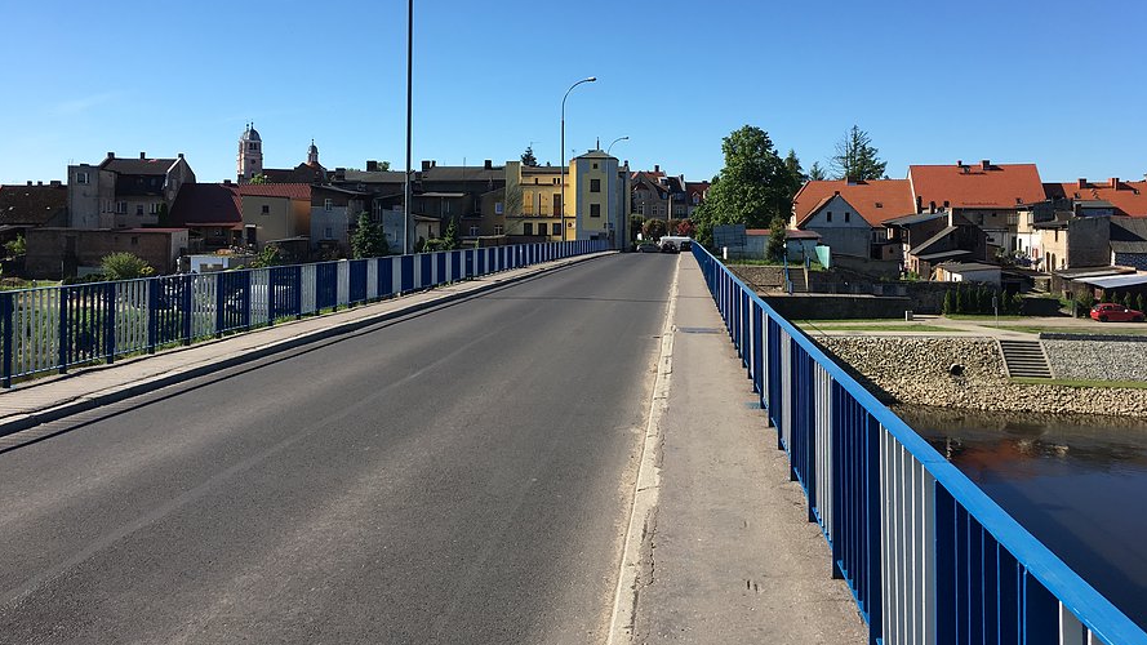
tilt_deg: +0.2
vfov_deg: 36.3
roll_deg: -0.7
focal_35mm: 32
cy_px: 221
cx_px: 577
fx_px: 973
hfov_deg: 61.0
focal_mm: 4.15
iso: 25
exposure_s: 1/1282
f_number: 2.2
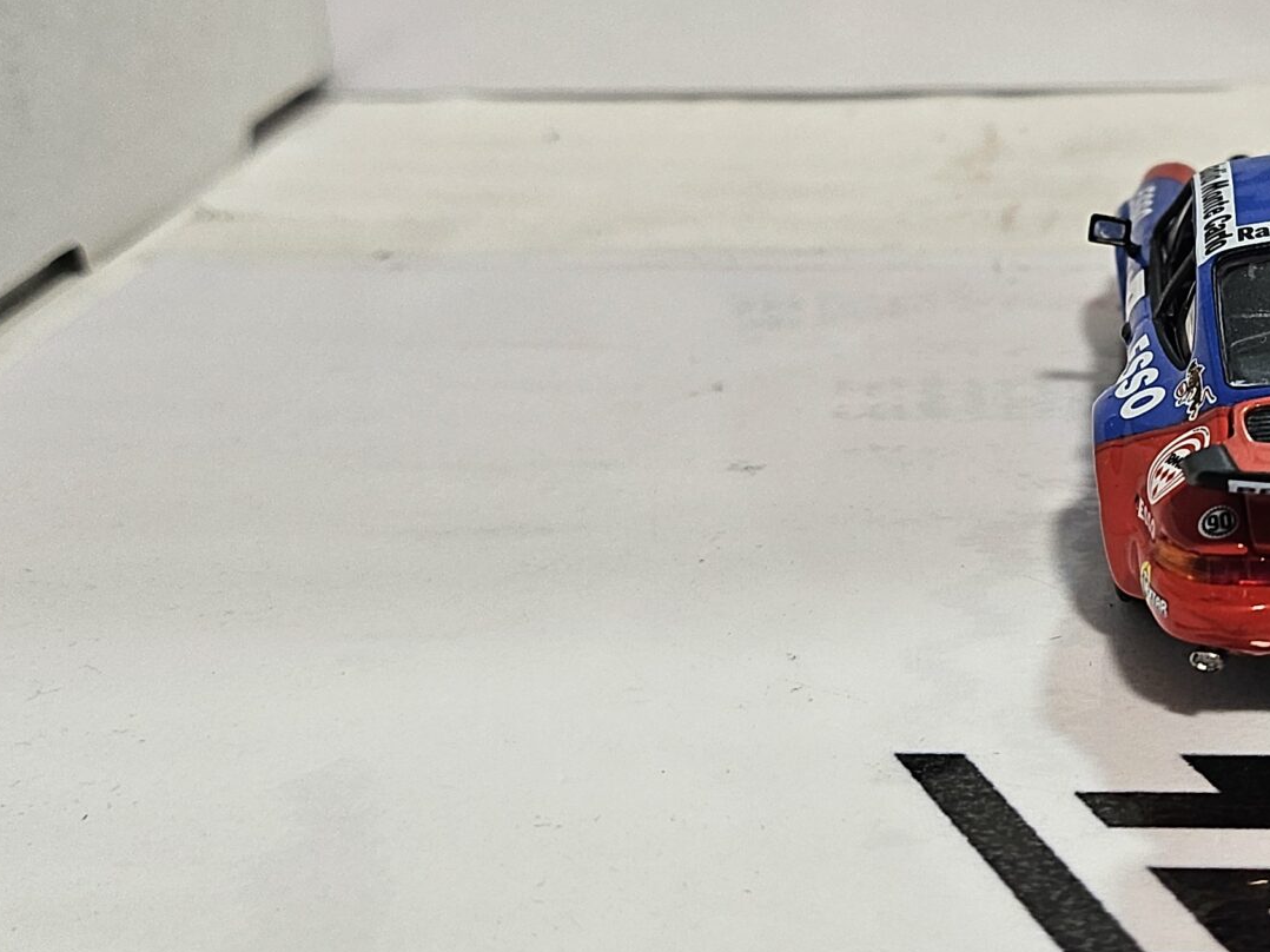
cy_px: 336
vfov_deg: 25.5
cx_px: 1059
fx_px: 2091
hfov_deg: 32.6
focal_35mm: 57
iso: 100
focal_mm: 5
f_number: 1.8
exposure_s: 1/100
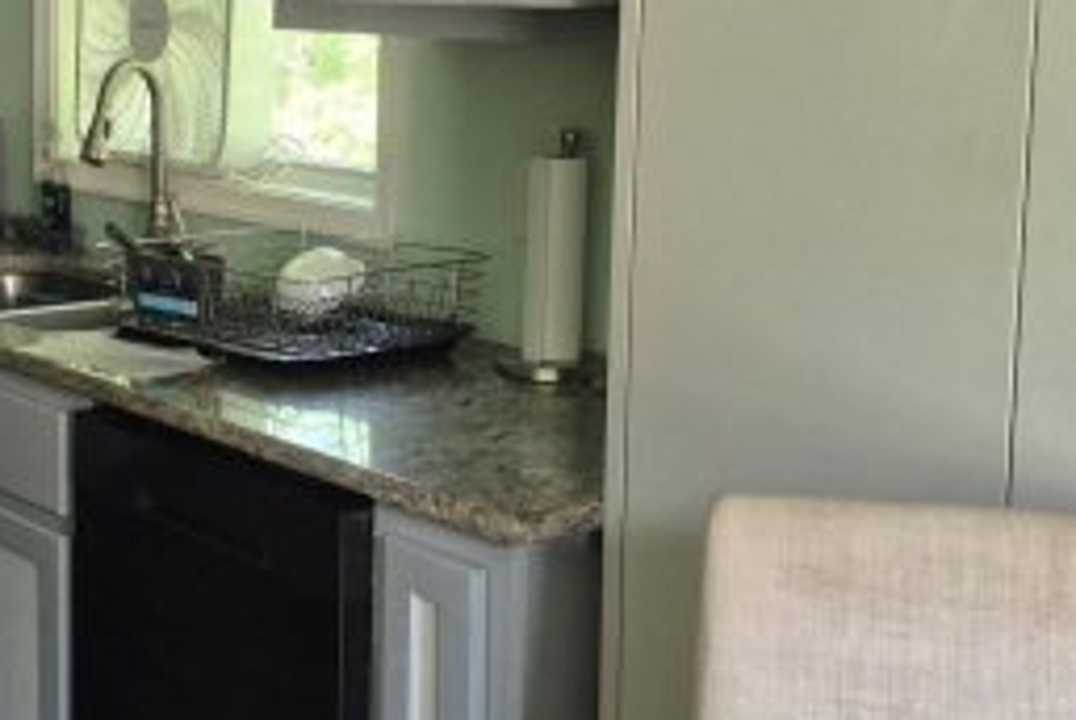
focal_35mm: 62
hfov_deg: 31.3
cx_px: 172
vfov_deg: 21.9
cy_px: 224
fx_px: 1855
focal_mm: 5.4
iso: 320
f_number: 1.8
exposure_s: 1/120
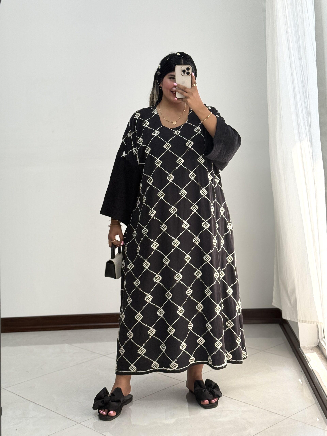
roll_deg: +1.9
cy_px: 218
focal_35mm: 48
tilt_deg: -16.7
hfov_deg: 30.3
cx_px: 164
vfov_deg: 39.7
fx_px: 605
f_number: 1.78
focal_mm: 6.76
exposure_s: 1/587
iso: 64
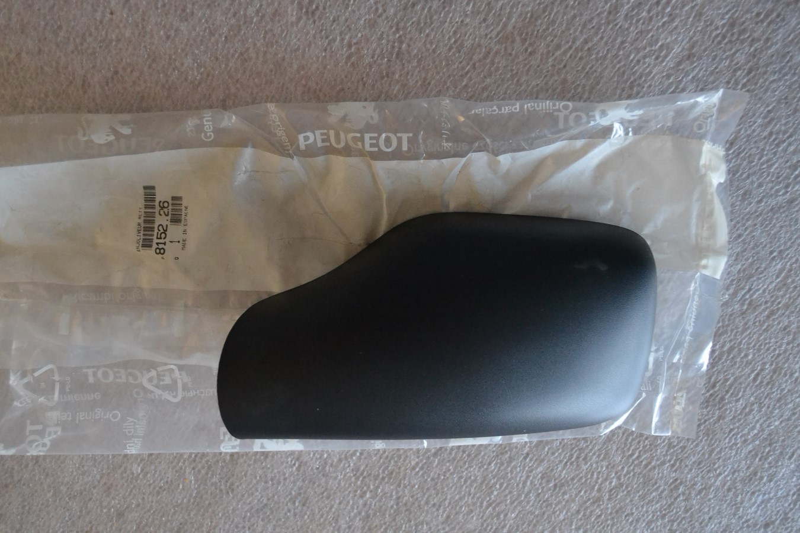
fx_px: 800
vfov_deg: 36.9
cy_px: 266
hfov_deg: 53.1
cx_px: 400
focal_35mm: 36
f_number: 4
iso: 3200
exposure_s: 1/20
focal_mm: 24
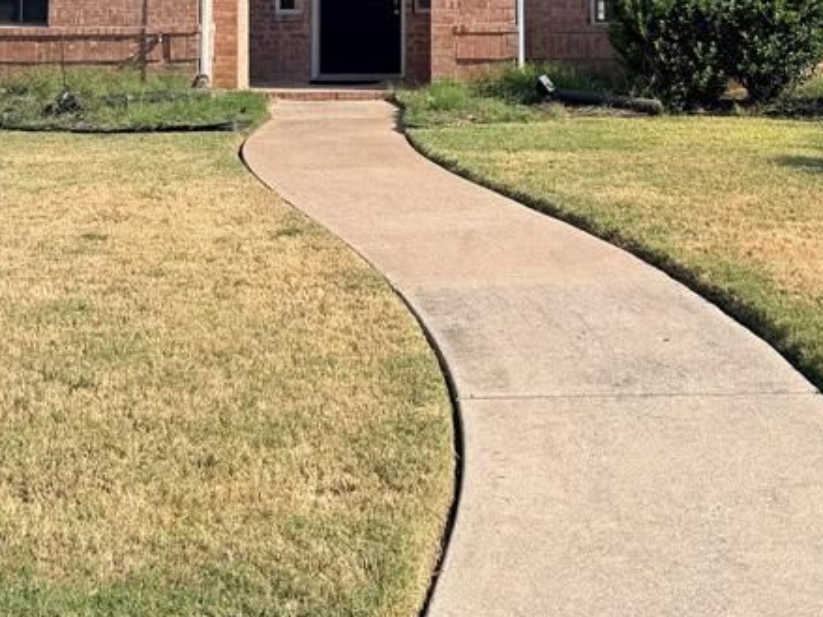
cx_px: 459
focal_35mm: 56
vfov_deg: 24.1
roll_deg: -0.4
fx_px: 1331
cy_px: -93
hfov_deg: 34.3
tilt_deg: +3.8
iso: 80
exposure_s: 1/3425
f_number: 1.78
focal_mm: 6.76
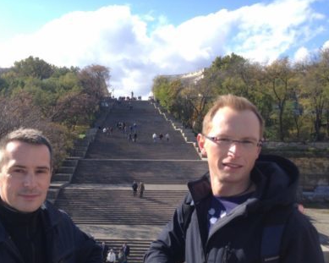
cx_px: 113
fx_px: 438
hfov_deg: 40.7
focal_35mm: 45
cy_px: 160
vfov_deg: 33.3
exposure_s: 1/951
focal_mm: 4.28
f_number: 2.4
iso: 50
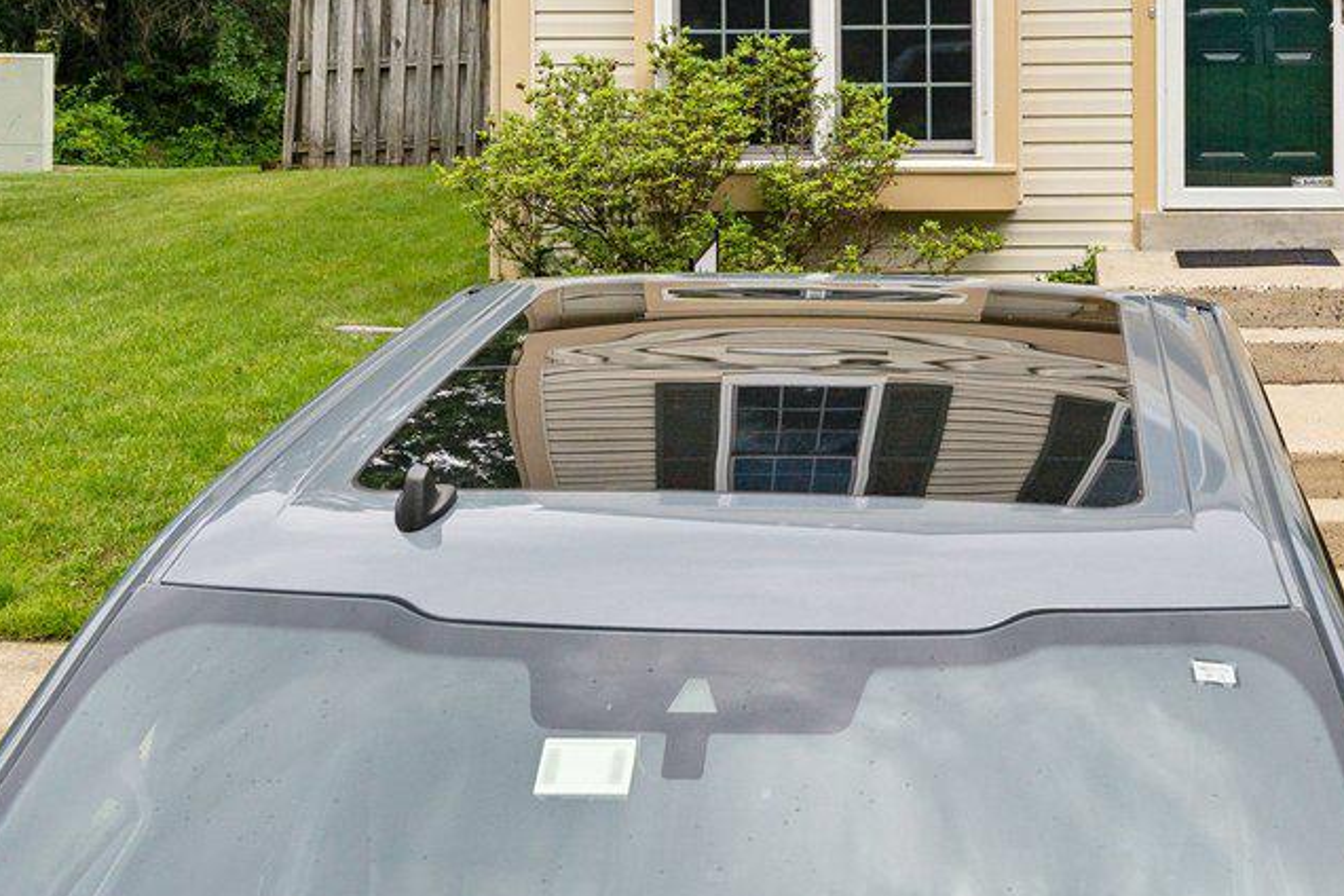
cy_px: -468
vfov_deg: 20.0
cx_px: 1171
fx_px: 2165
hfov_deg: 33.0
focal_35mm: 58
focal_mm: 18
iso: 400
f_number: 8
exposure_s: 1/640
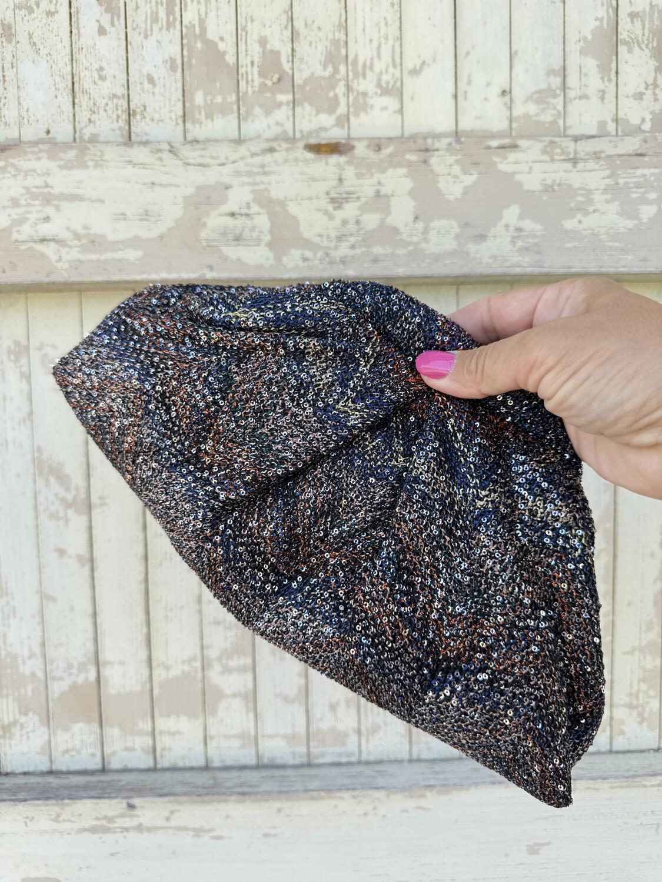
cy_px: 441
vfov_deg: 71.6
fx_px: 612
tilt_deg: -10.3
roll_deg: +1.4
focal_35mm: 24
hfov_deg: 56.8
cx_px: 331
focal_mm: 6.76
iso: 64
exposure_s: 1/287
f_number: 1.78
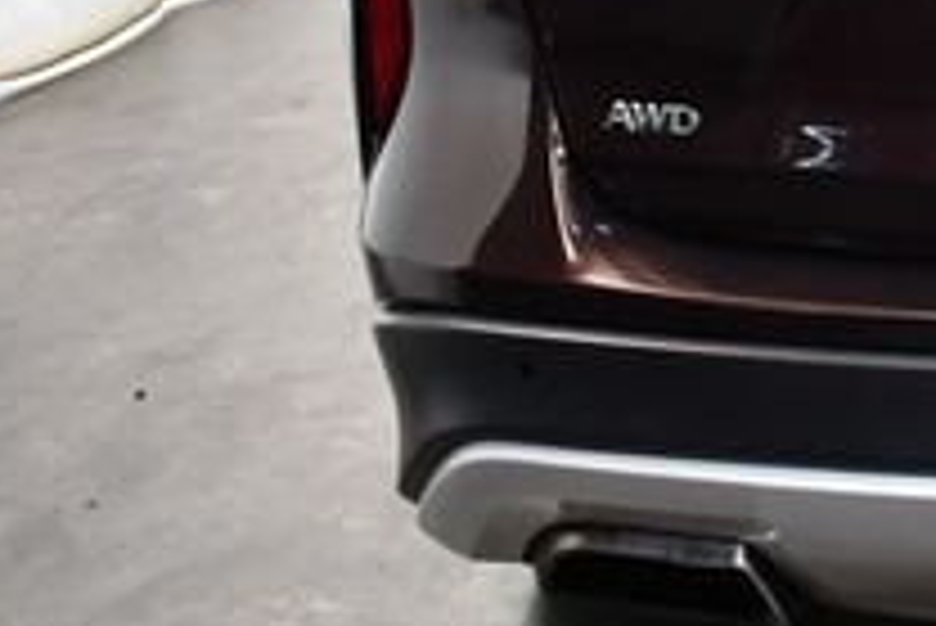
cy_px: -180
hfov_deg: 16.8
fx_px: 2888
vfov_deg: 12.0
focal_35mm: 111
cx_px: 1386
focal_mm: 18
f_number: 3.5
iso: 1000
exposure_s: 1/125
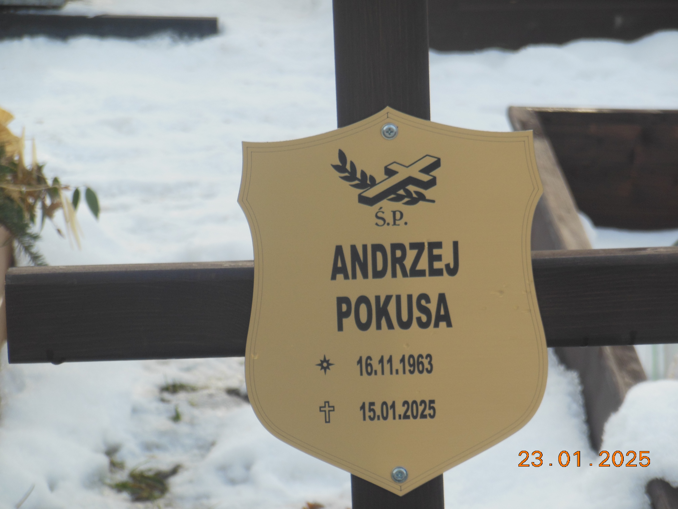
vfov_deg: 7.8
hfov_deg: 10.4
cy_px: 254
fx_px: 3741
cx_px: 339
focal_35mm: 191
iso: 125
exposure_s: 1/320
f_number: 5.6
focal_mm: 34
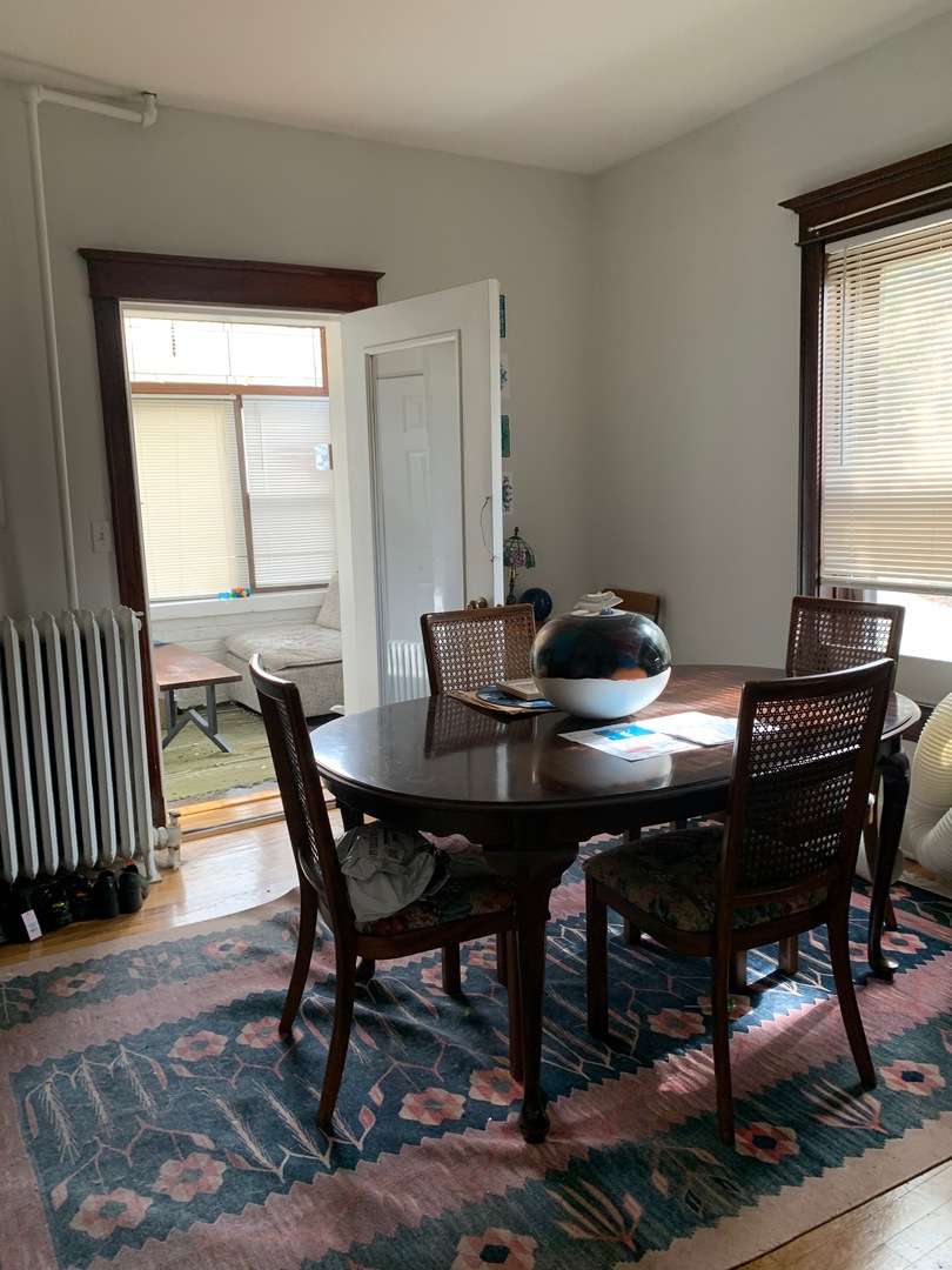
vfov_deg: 67.3
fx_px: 953
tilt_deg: -8.5
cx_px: 476
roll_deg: +1.7
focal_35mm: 26
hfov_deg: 53.1
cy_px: 635
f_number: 1.8
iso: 100
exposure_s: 1/60
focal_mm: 4.25
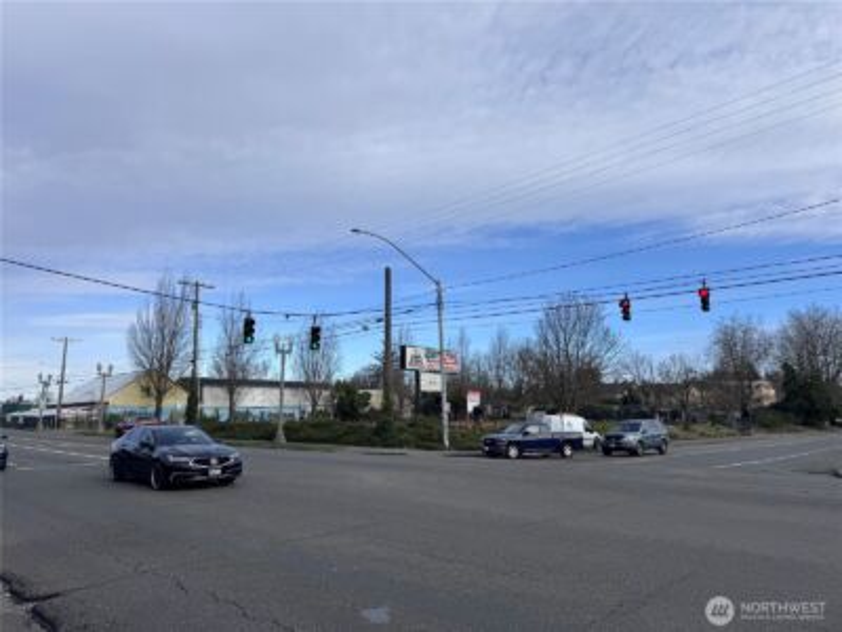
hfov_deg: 71.6
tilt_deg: +9.2
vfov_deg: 56.8
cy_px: 316
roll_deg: +0.4
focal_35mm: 24
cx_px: 421
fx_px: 584
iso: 80
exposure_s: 1/4608
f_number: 1.78
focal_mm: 6.76
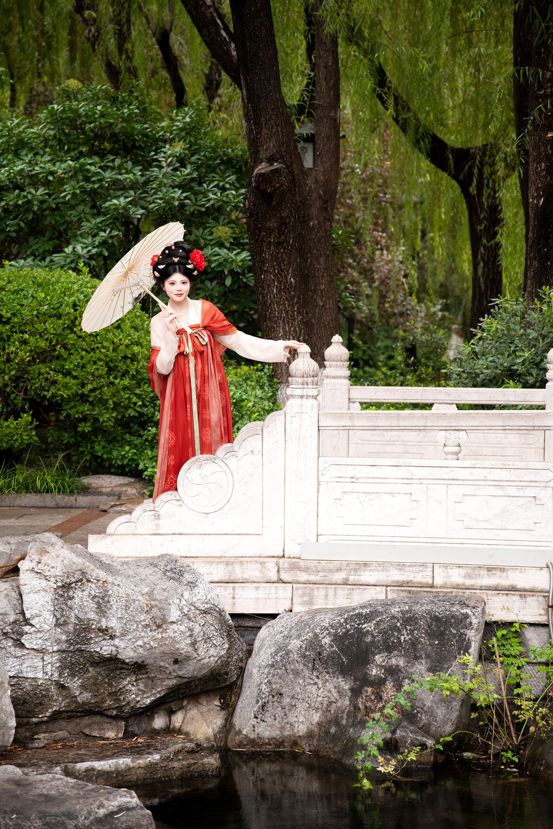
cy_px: 416
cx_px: 276
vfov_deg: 21.2
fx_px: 2210
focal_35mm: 96
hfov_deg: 14.3
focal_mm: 93
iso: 640
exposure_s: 1/125
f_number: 4
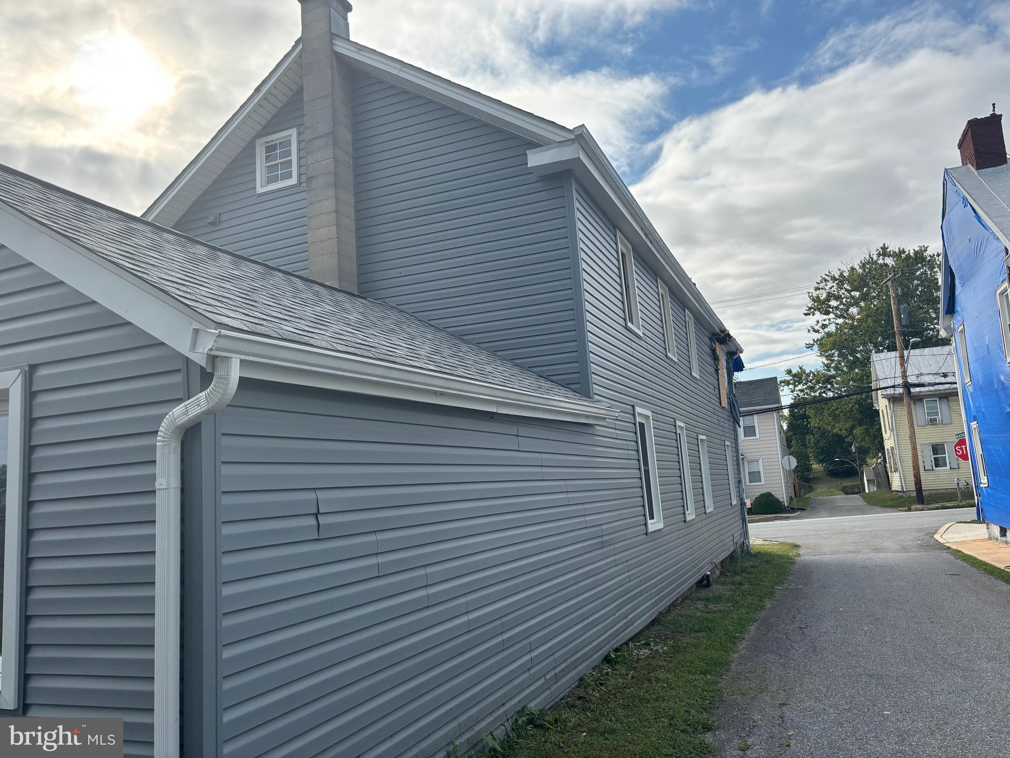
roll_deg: +4.5
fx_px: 759
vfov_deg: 53.1
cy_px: 379
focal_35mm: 26
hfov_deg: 67.3
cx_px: 505
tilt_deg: +8.0
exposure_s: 1/2710
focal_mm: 5.96
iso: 50
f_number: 1.6
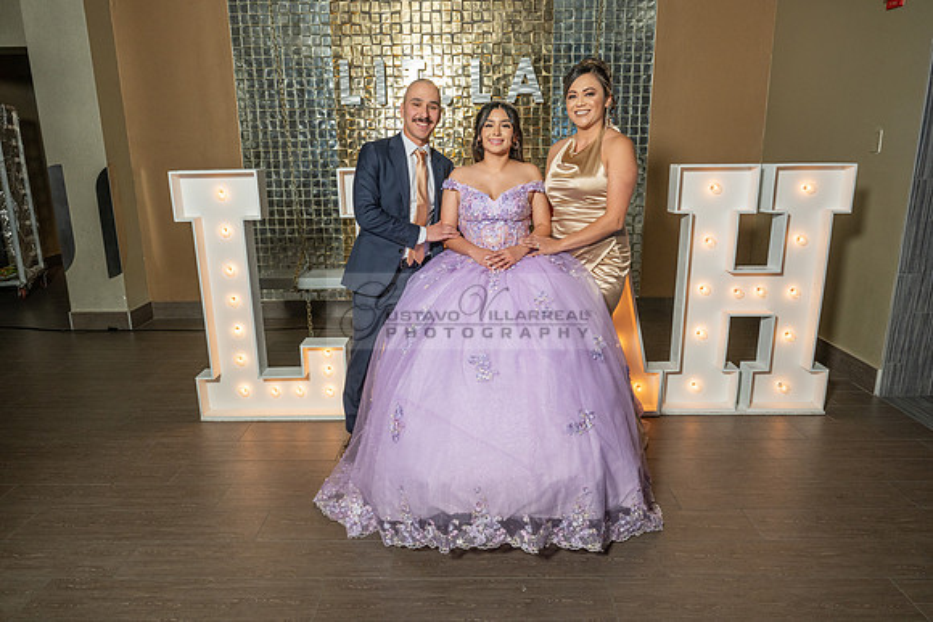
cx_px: 466
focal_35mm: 25
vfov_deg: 51.3
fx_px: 648
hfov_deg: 71.5
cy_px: 311
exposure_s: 1/125
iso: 640
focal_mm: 25
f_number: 5.6
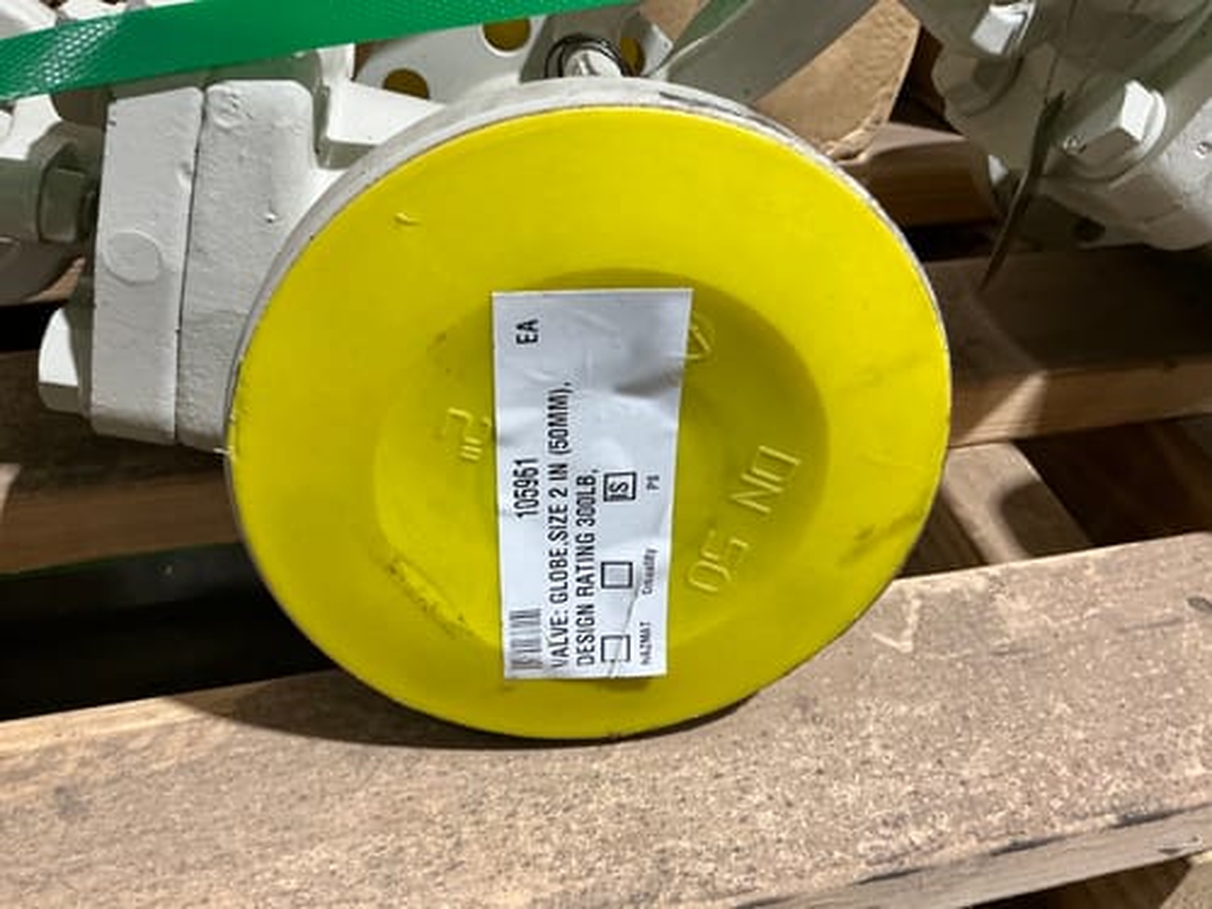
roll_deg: -3.5
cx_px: 606
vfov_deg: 49.7
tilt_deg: -41.4
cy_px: 454
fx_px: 980
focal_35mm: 28
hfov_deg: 63.4
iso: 100
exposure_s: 1/50
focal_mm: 3
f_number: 1.8
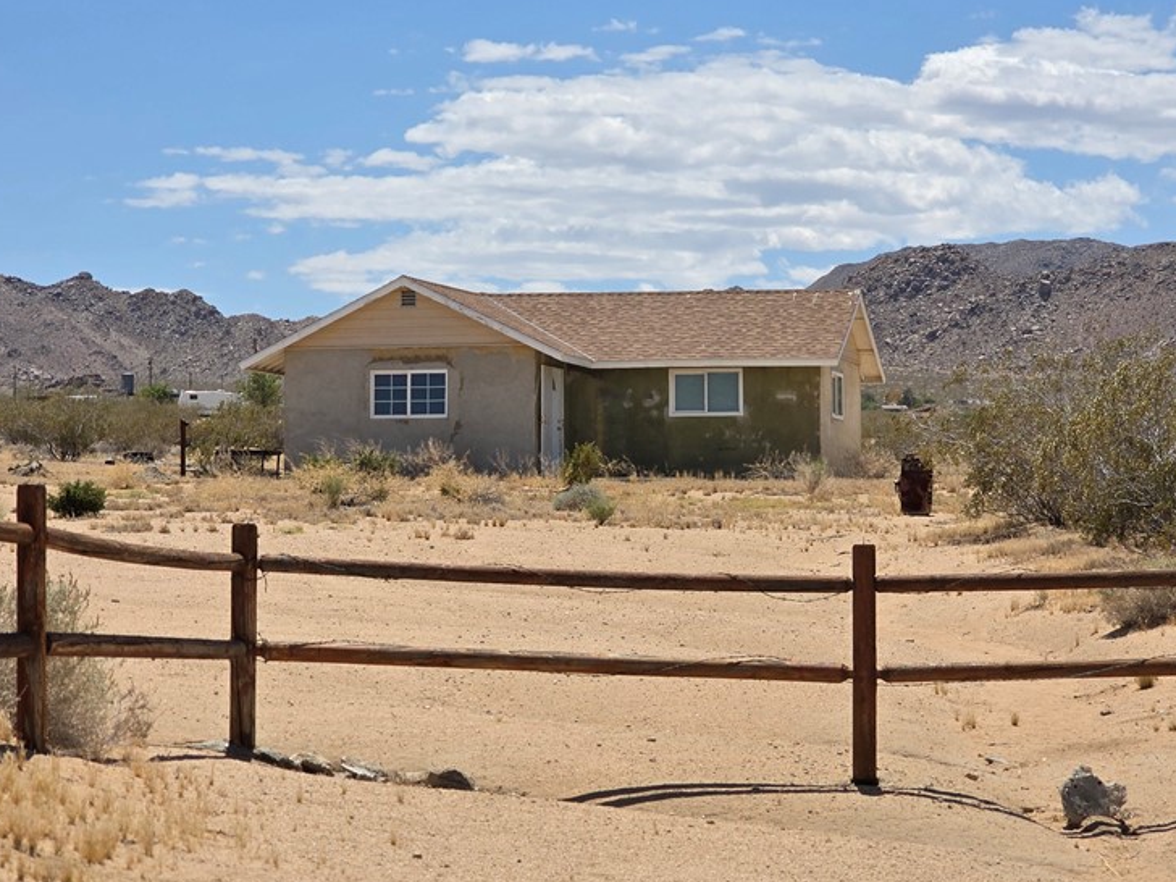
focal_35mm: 97
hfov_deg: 20.2
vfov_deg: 15.2
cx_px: 598
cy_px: 477
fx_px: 3295
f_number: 2.4
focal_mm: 7.9
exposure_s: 1/4643
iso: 50
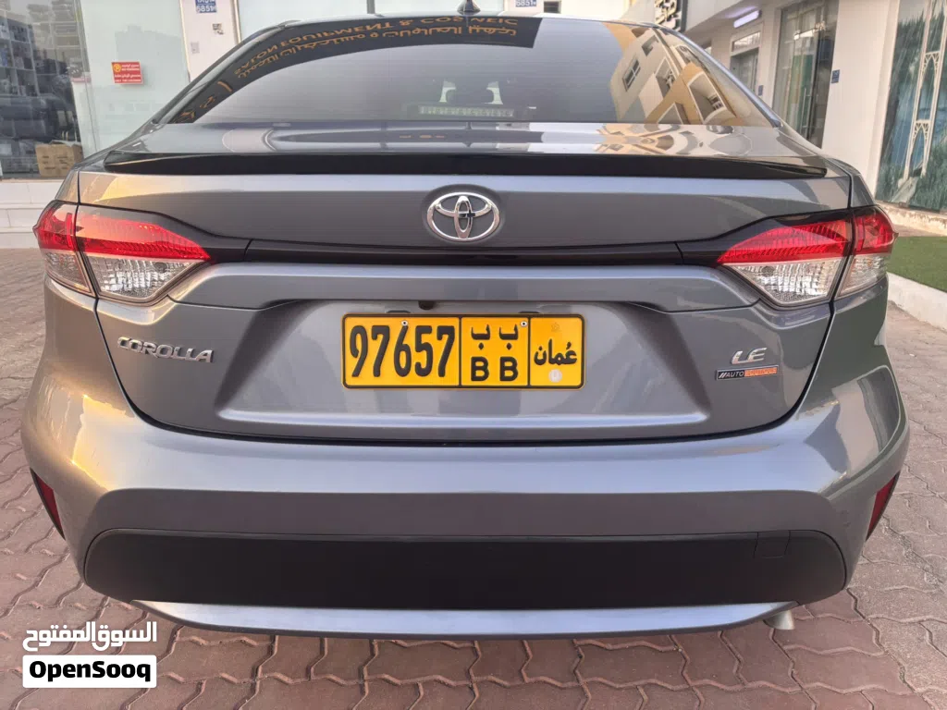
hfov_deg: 67.3
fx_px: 711
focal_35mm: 26
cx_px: 474
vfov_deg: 53.1
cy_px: 355
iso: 40
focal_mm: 5.96
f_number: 1.6
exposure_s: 1/121
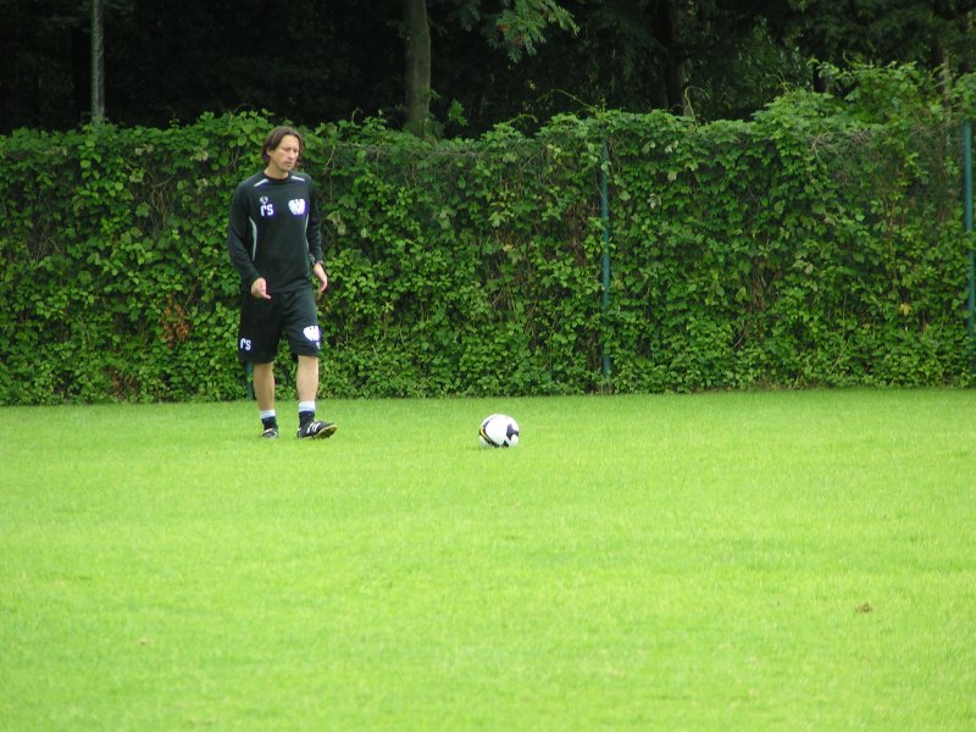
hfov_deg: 5.2
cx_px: 488
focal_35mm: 380
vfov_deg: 3.9
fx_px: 10714
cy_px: 366
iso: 125
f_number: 3.5
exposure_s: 1/400
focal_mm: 58
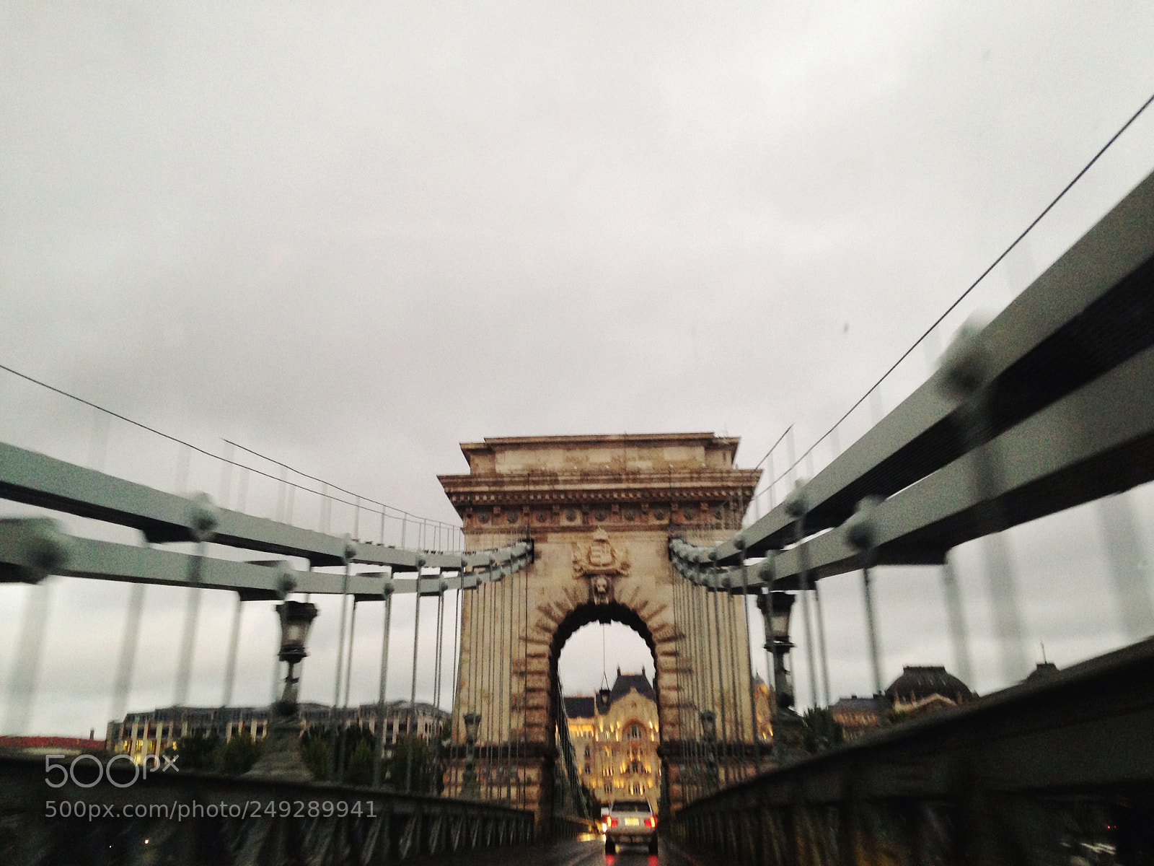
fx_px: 1100
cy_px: 433
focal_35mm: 33
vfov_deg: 42.9
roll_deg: -0.2
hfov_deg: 55.4
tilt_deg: +22.8
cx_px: 577
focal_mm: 4.12
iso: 160
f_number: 2.4
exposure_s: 1/20
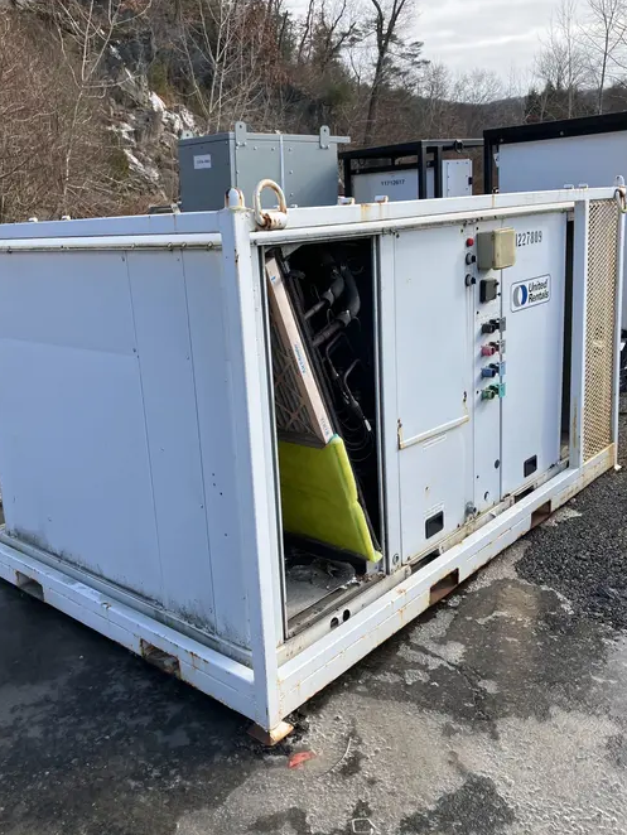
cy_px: 395
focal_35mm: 31
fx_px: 748
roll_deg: +3.4
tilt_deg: -15.6
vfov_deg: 58.3
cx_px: 289
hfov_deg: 45.4
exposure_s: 1/665
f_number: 1.8
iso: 32
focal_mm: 3.99
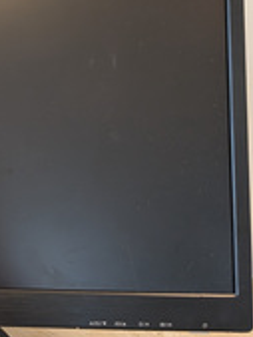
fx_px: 691
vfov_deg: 26.8
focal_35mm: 71
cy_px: 58
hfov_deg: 18.6
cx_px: -115
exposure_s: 1/25
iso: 140
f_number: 1.7
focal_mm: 4.53
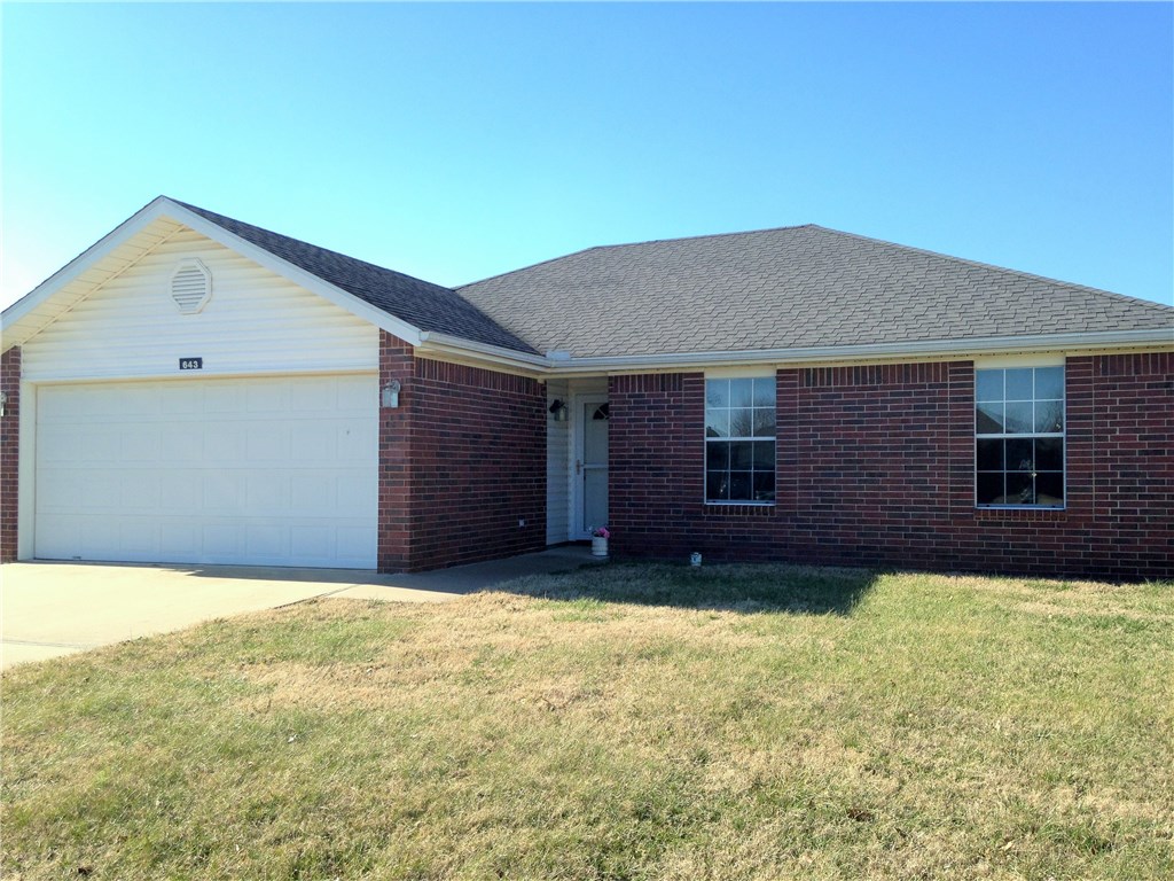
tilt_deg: -0.4
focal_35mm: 33
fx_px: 1119
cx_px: 587
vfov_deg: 42.9
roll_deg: +1.2
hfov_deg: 55.4
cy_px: 440
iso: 50
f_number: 2.4
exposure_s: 1/763
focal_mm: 4.12
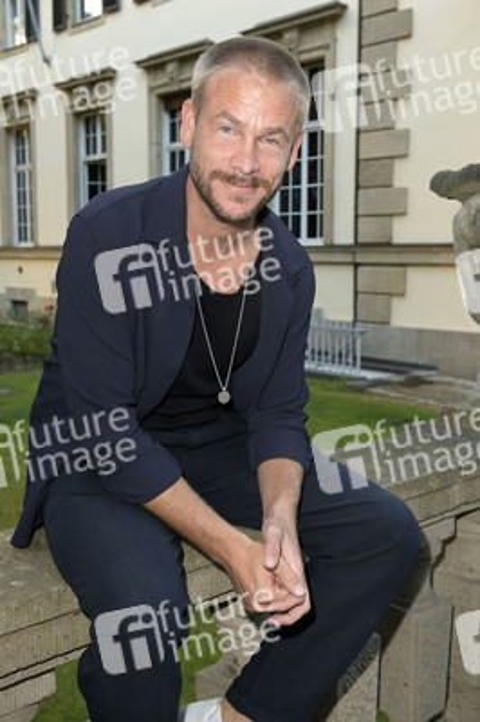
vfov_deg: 50.7
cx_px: 240
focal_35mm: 38
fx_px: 761
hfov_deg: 35.0
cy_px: 361
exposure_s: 1/60
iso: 1250
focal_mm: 38
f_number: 5.6
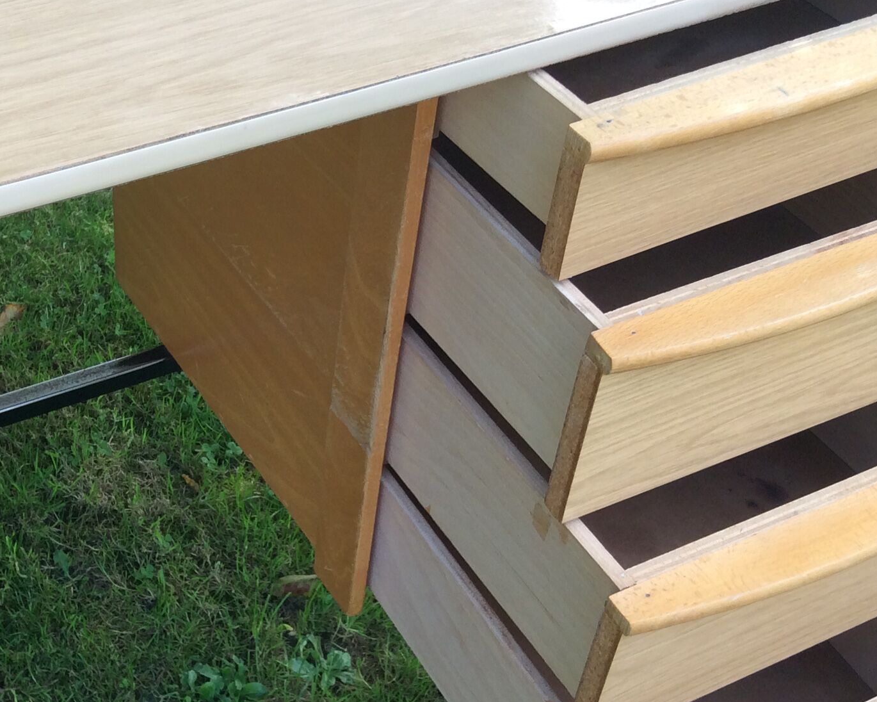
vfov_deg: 25.8
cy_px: 412
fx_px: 1531
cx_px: 214
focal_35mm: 59
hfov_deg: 31.4
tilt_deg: -45.6
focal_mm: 3.3
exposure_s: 1/100
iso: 32
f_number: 2.4
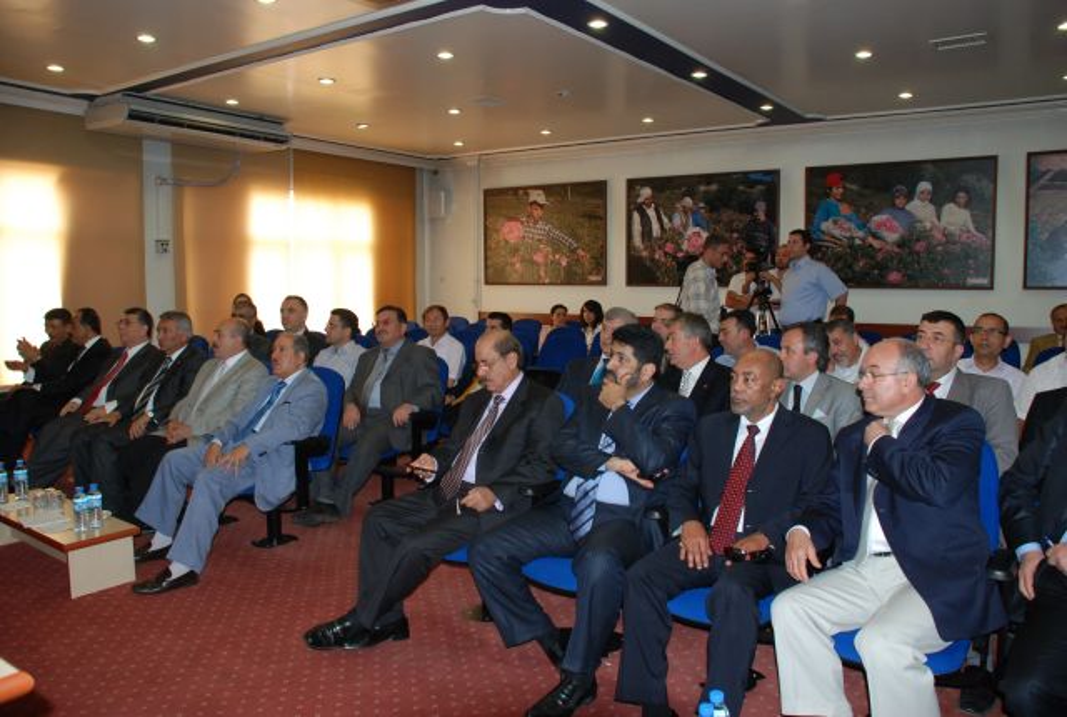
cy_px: 358
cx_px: 534
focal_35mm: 27
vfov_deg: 48.2
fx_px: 802
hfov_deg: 67.3
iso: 500
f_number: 4.5
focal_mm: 18
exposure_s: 1/60
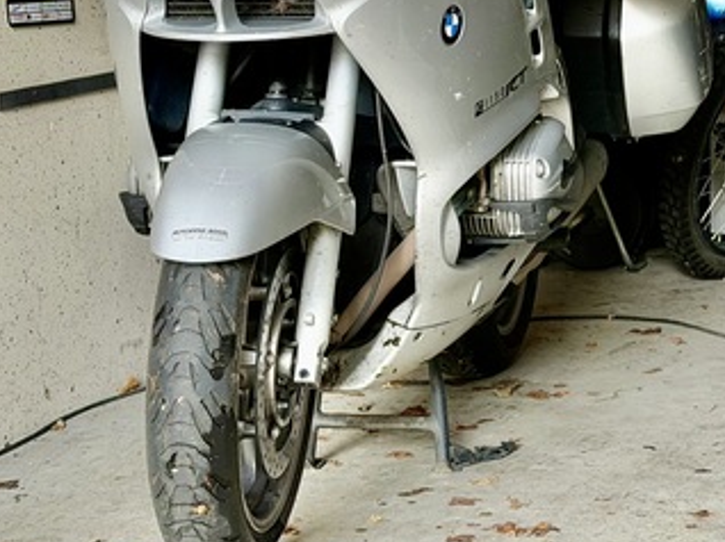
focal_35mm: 116
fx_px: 2428
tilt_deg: -3.1
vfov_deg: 12.6
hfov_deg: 16.8
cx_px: 620
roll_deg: +0.4
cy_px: -14
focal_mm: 6.76
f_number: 1.78
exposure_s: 1/72
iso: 100
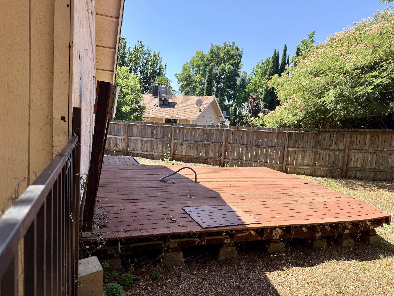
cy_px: 148
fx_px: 273
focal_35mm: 24
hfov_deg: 71.6
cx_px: 197
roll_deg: -4.0
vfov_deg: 56.8
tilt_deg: -5.4
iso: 80
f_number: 1.78
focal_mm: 6.76
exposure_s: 1/1855
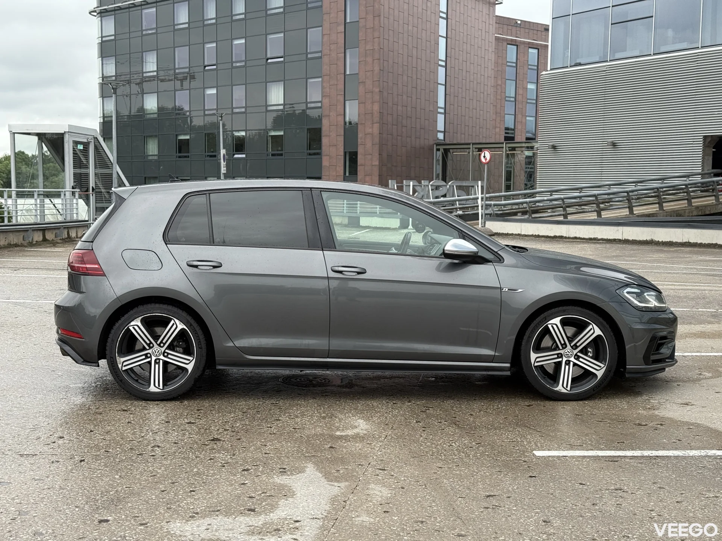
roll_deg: +0.0
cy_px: 270
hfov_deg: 39.7
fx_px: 1001
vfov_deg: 30.3
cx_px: 361
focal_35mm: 48
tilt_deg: -4.5
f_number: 1.78
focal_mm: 6.76
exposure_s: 1/557
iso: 64
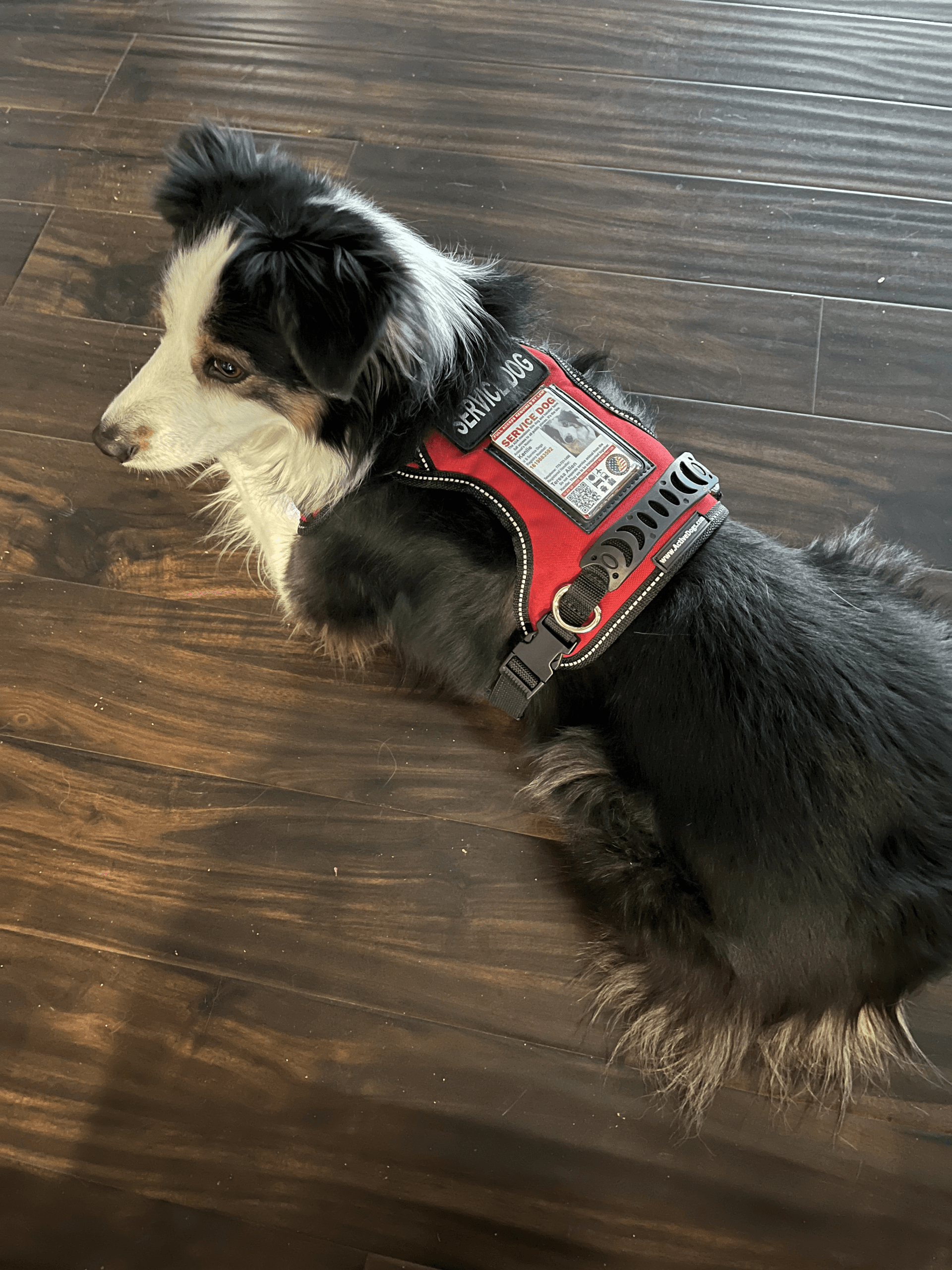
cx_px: 476
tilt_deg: -65.1
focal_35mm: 26
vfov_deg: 67.3
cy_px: 635
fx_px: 953
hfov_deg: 53.1
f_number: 1.6
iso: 640
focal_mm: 5.1
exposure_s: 1/12
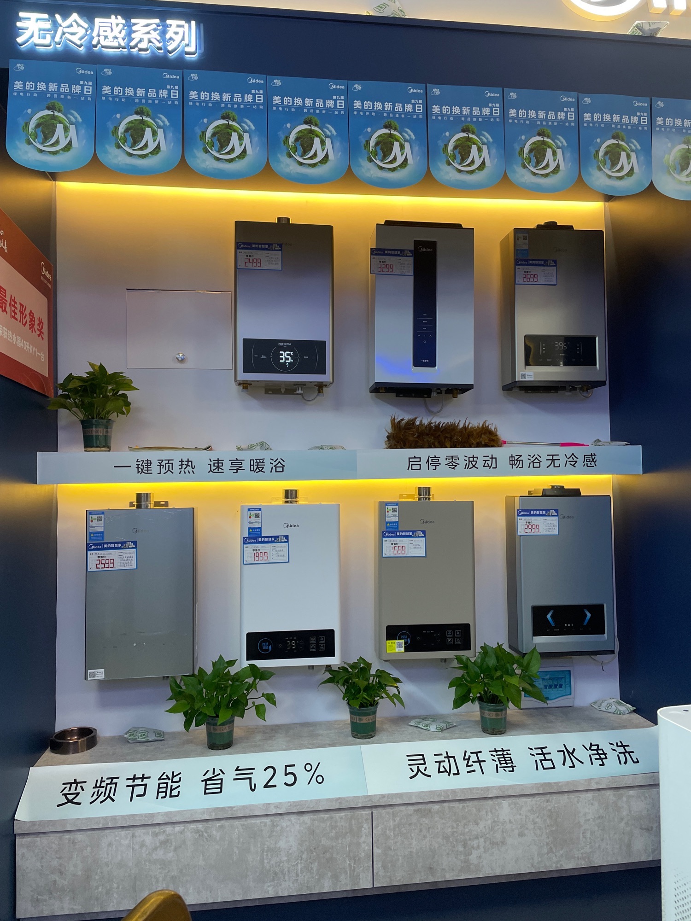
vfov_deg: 67.3
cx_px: 346
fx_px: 692
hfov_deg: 53.1
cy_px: 460
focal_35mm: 26
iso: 125
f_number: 1.6
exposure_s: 1/108
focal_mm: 4.2
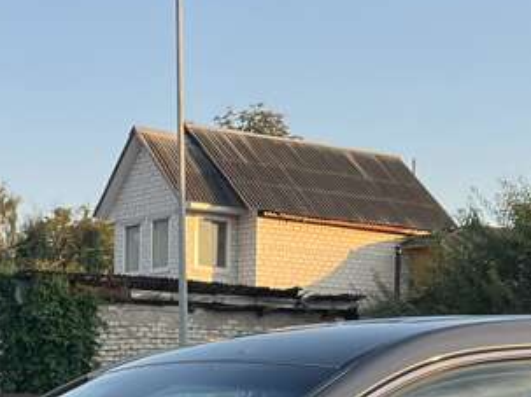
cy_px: 682
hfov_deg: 19.1
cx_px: 221
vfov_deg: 13.1
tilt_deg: -9.3
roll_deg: -0.4
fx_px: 1579
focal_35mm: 103
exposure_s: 1/459
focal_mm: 5.1
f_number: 1.6
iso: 50
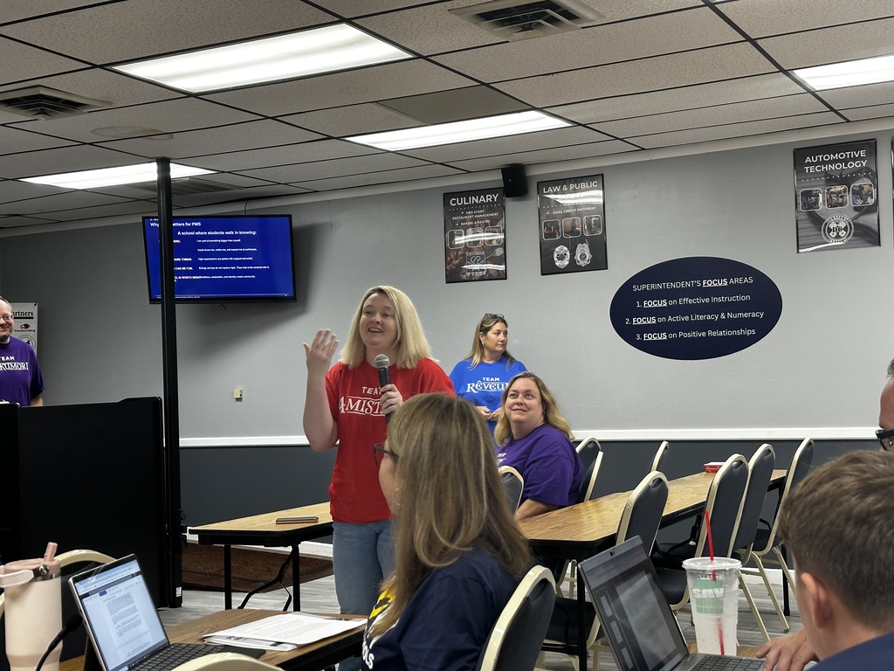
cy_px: 336
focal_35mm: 48
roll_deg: +1.8
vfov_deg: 30.3
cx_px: 447
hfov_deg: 39.7
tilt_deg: +1.7
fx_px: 1240
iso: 100
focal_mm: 6.86
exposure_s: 1/60
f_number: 1.78
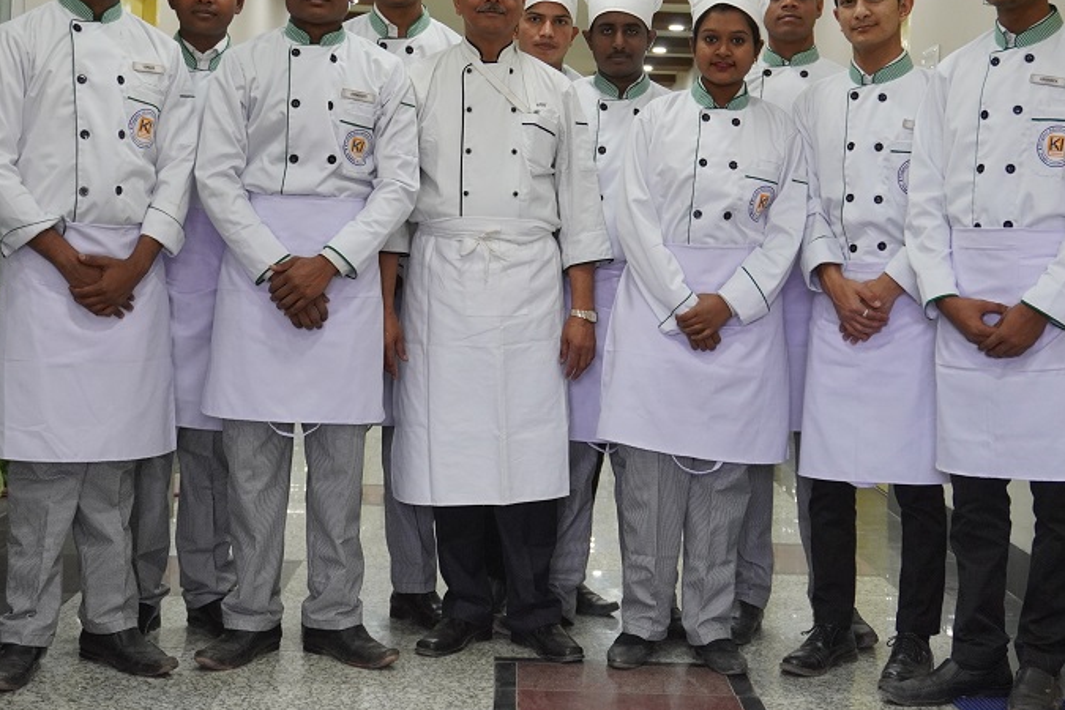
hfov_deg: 35.6
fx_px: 1657
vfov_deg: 24.1
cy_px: 248
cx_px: 552
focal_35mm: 56
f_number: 4.5
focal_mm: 28
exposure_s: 1/125
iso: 1250
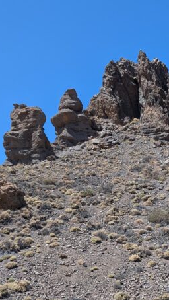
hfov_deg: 19.9
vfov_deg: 34.5
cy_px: 234
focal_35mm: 59
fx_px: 469
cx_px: 160
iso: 18
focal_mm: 6.9
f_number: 1.68
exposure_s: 1/563
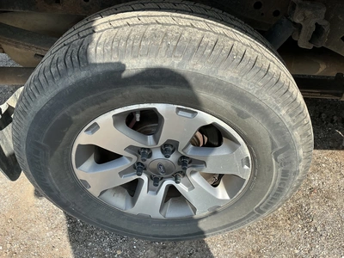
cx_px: 172
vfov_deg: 49.7
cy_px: 129
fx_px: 278
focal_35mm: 28
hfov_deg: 63.4
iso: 25
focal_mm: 3
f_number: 1.8
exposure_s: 1/666
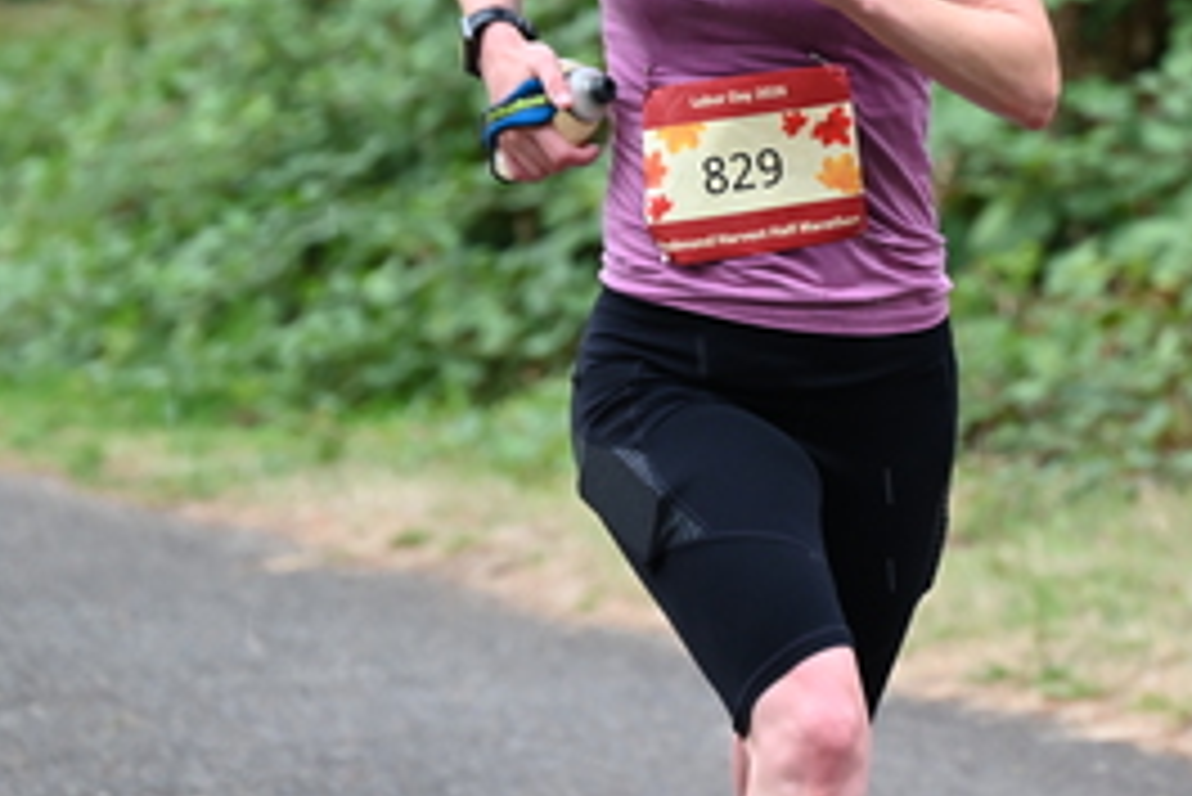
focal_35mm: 415
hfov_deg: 5.0
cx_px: 810
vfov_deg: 3.3
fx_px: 13748
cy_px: -20
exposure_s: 1/250
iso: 1000
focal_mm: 200
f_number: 6.3
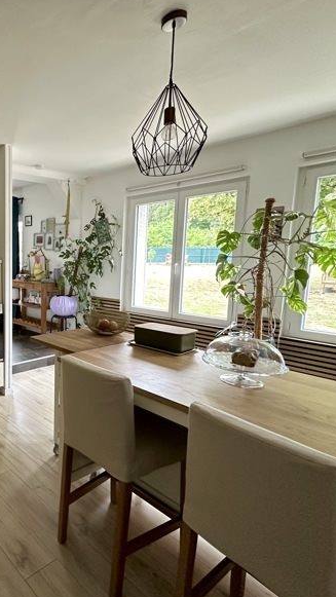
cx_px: -4
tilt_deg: -6.6
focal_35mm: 21
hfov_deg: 44.9
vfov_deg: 83.8
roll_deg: +0.3
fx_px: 332
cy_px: 295
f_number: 2.2
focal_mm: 2.22
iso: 320
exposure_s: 1/61
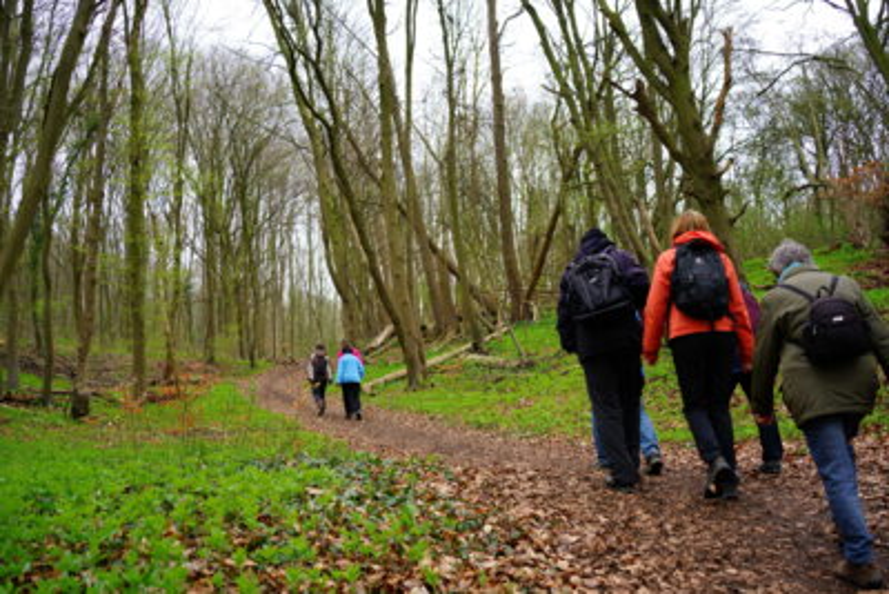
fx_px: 865
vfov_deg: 37.9
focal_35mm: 35
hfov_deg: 54.4
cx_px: 444
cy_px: 297
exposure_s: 1/125
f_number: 4.5
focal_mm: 35
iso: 200
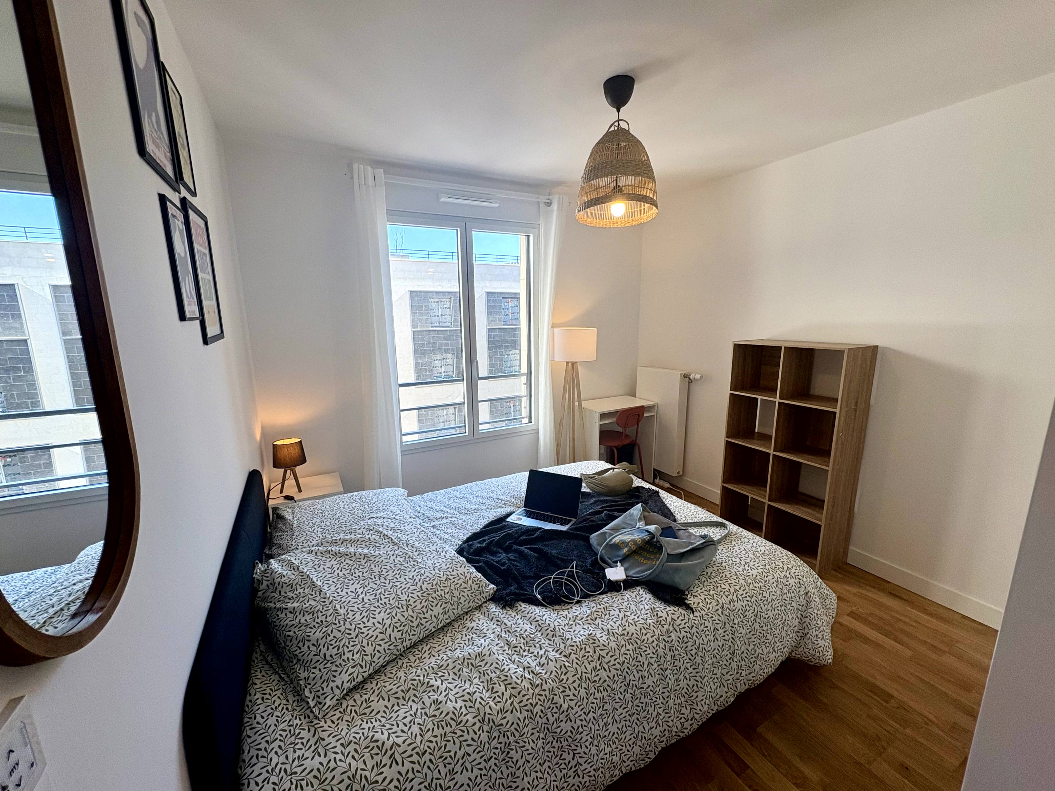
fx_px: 427
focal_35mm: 14
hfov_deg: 102.1
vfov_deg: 85.7
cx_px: 528
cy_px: 396
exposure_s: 1/148
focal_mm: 2.22
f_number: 2.2
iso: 40
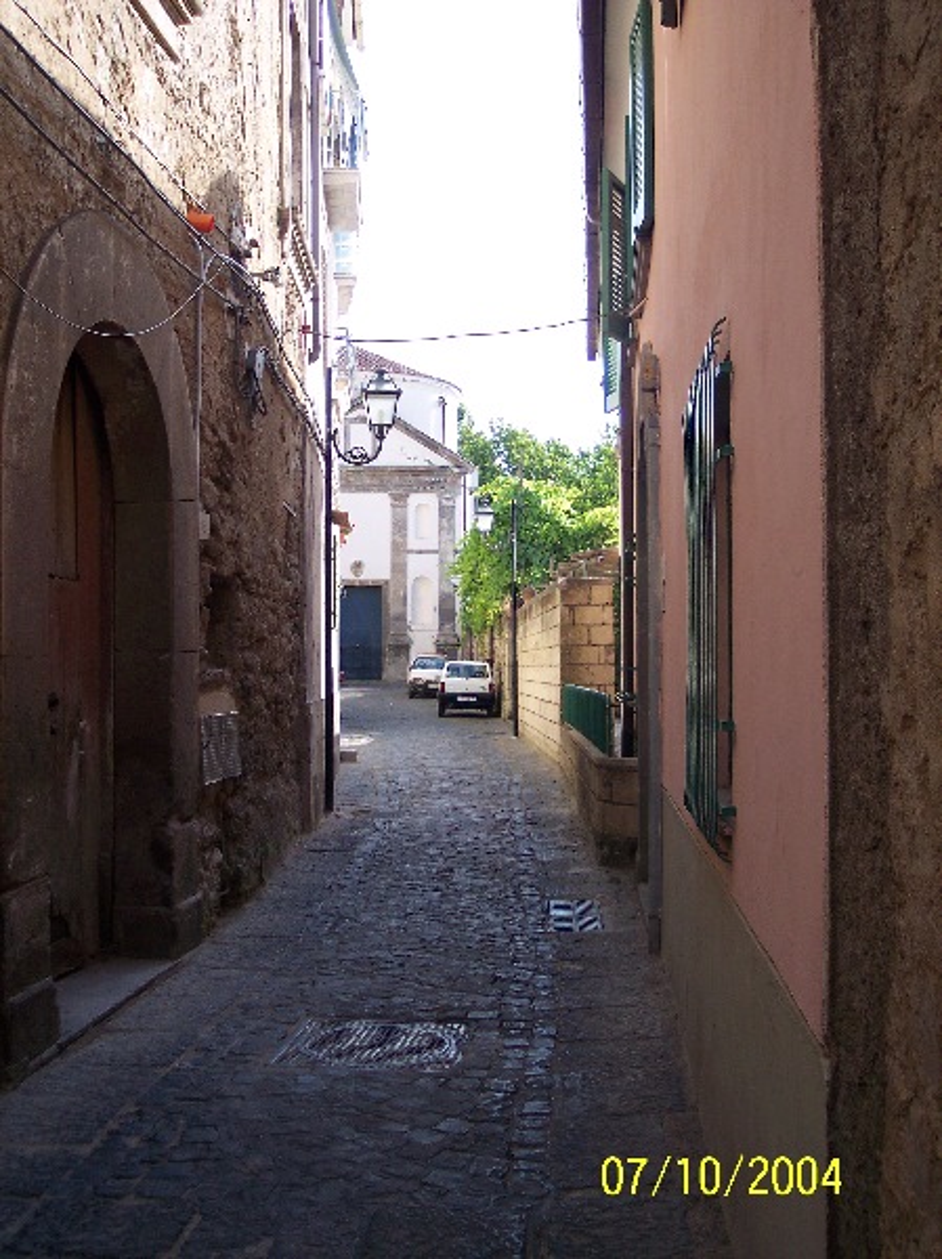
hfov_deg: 37.7
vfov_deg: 49.0
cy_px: 630
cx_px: 471
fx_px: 1381
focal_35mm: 38
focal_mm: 8
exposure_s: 1/500
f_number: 2.8
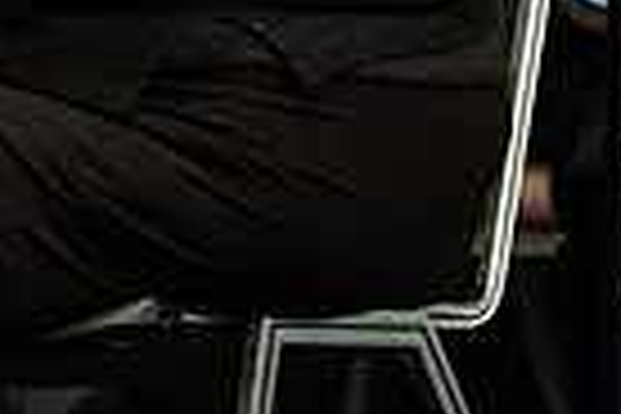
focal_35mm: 1265
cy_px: -443
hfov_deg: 1.6
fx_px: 21820
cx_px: 76
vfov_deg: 1.1
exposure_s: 1/320
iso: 3200
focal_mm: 300
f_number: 2.8
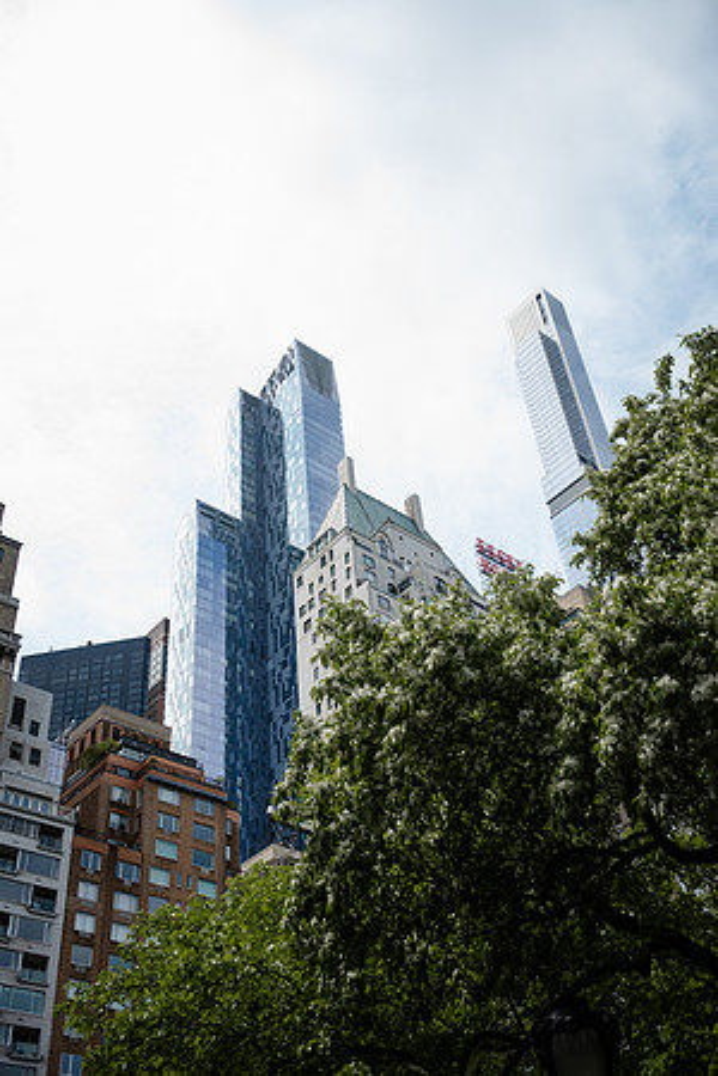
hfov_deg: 37.9
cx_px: 359
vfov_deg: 54.4
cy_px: 538
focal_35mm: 35
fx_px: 1047
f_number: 4
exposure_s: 1/800
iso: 50
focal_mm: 35
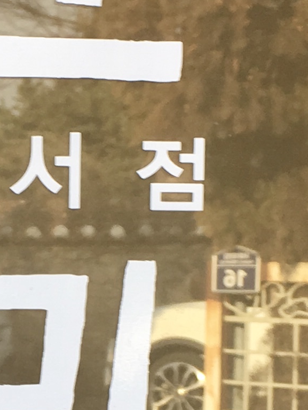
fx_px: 1803
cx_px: -35
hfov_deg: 9.7
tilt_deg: -4.6
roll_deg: +0.4
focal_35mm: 152
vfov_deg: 12.9
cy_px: 390
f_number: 2.2
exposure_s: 1/120
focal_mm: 4.15
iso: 25
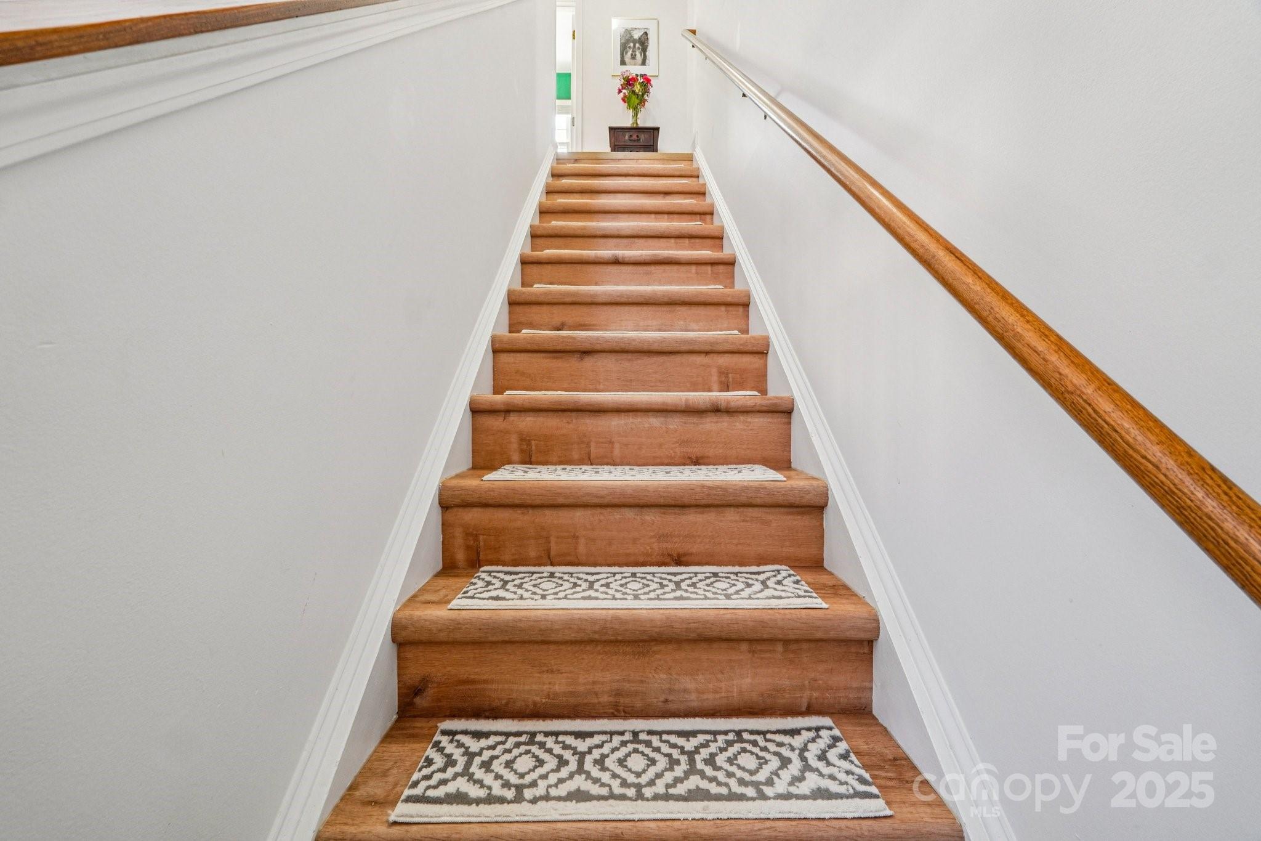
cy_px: 420
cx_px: 630
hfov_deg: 100.4
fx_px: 525
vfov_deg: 77.3
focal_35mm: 15
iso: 400
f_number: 8
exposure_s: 1/3.33
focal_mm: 10
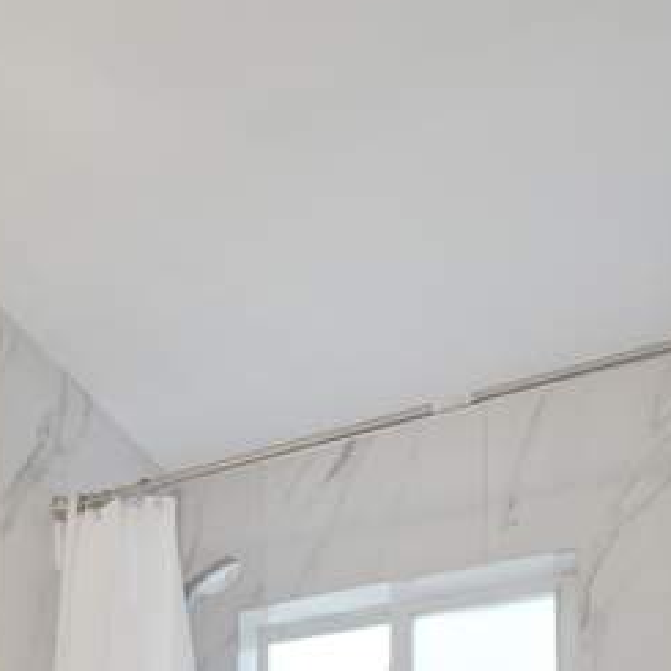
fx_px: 768
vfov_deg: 32.9
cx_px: 181
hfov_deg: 45.8
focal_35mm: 35
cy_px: 900
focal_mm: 14
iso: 1250
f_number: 3.5
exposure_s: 1/320
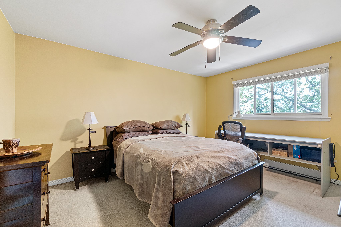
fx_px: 142
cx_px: 170
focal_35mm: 15
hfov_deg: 100.4
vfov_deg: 77.3
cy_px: 114
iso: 640
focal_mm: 10
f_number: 6.3
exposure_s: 1/2.5
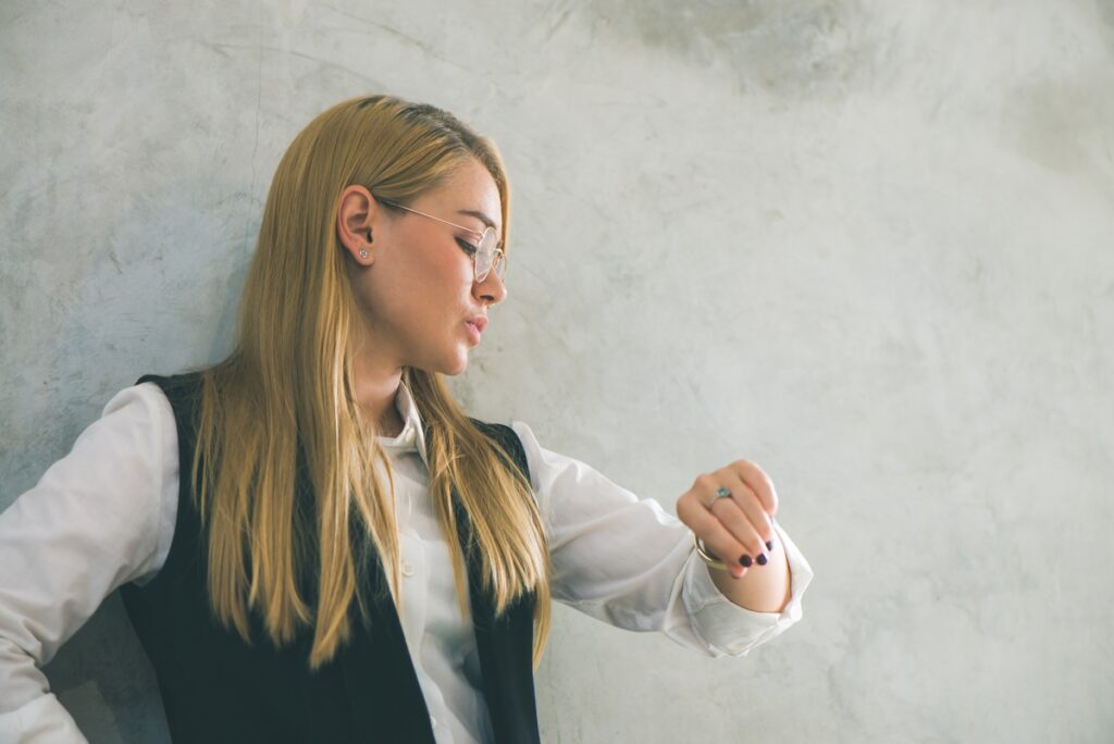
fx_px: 3251
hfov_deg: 19.4
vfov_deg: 13.1
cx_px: 557
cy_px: 372
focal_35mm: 105
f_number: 3.5
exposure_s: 1/50
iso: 400
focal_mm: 105
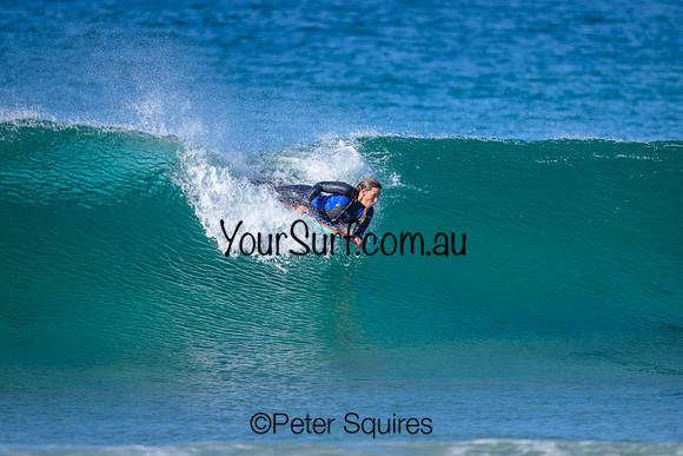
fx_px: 15181
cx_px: 342
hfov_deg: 2.6
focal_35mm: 800
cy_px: 228
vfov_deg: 1.7
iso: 560
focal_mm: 800
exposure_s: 1/2000
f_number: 6.3
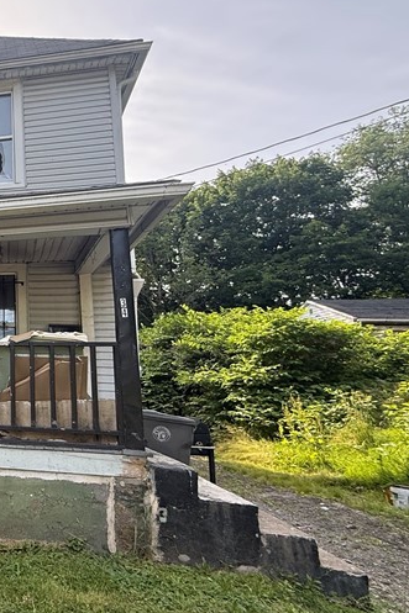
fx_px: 512
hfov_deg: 31.0
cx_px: -153
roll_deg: -2.6
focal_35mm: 30
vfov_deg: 61.9
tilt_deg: +11.8
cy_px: 282
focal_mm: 2.22
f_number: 2.2
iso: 64
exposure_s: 1/308
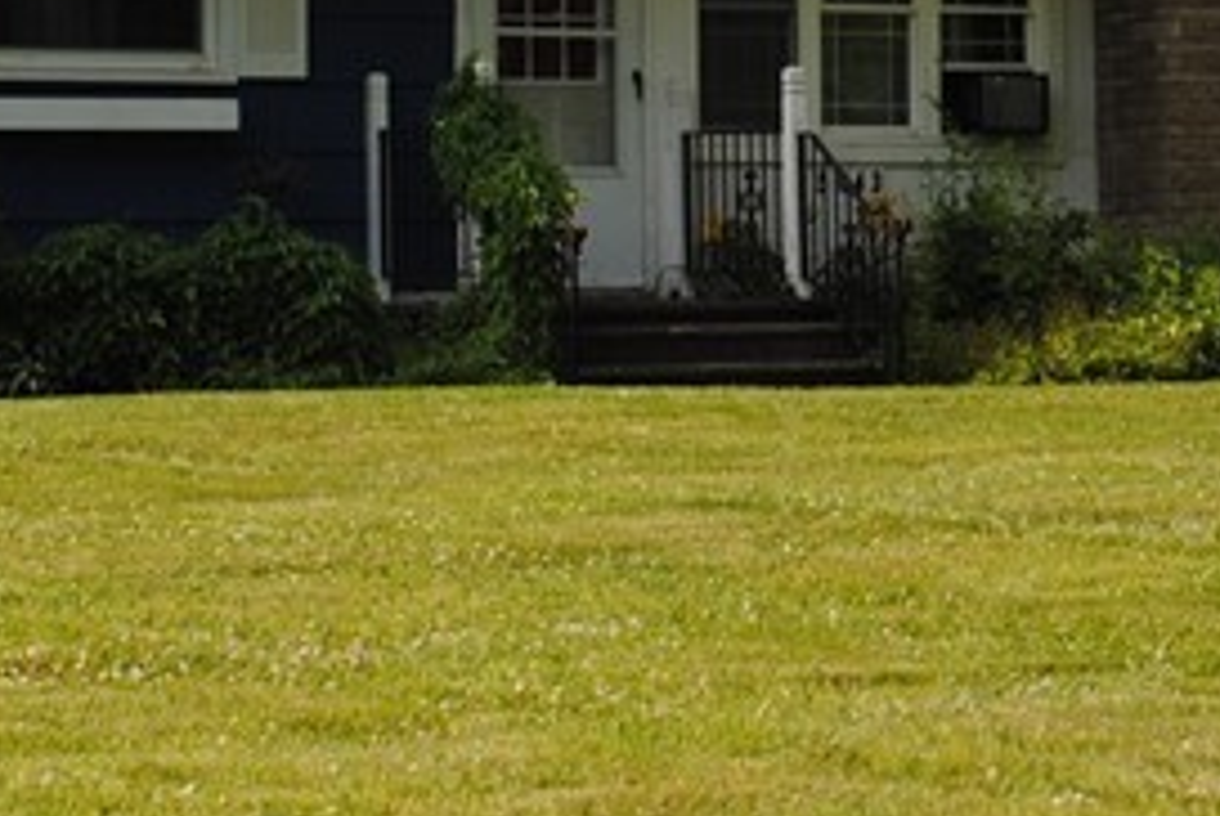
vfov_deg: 8.8
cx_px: 872
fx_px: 5258
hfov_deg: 13.2
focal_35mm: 155
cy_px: -197
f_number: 8
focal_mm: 26
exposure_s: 1/200
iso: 100
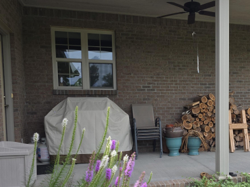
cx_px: 179
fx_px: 282
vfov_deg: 36.4
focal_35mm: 39
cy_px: 127
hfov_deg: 46.6
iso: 80
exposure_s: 1/1925
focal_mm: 6.3
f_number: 1.7
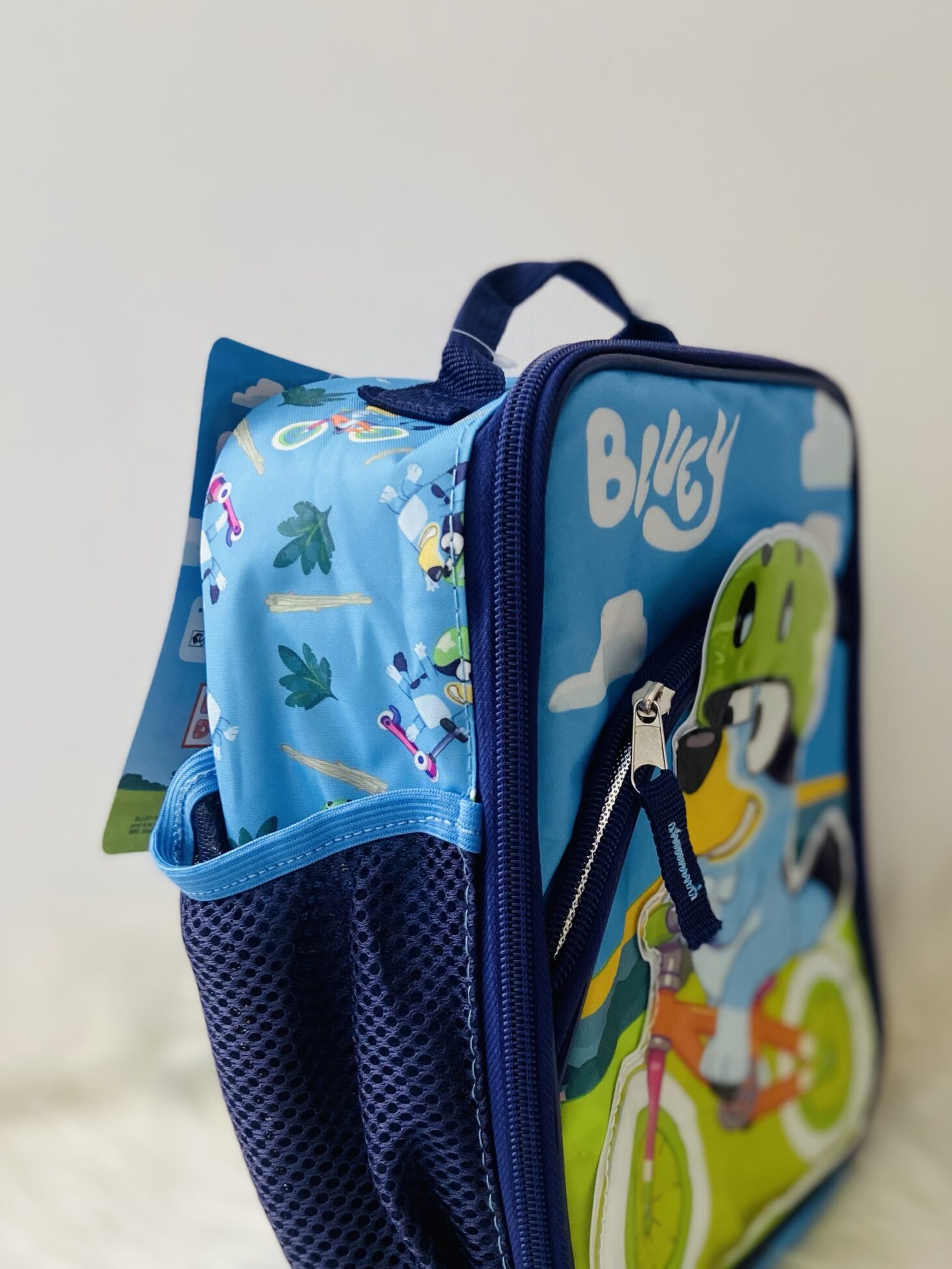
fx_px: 1247
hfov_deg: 41.5
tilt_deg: -9.6
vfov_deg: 53.7
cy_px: 743
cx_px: 593
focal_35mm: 34
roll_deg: +1.4
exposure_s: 1/60
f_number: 1.8
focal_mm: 4.25
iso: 250
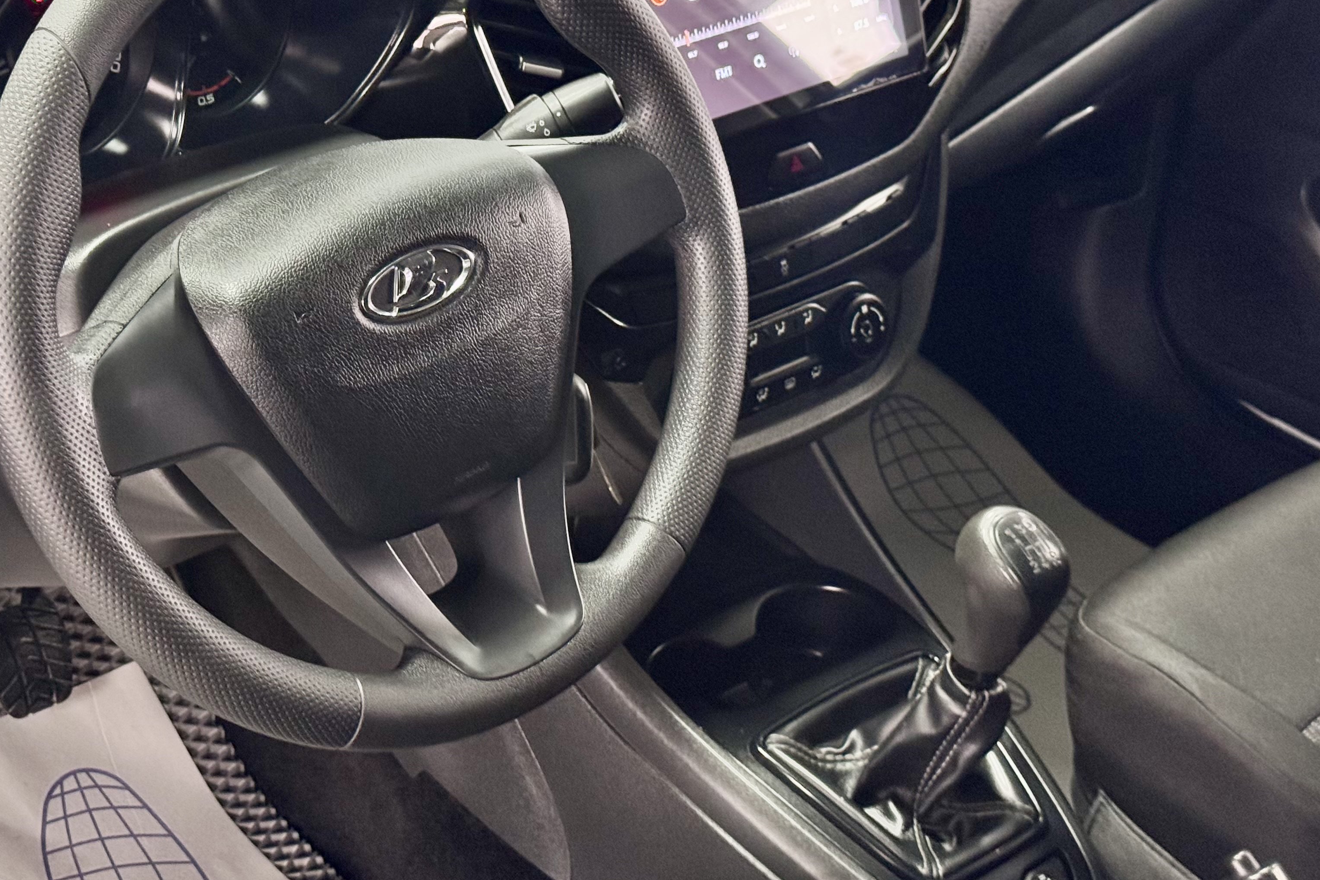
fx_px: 2420
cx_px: 464
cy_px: 306
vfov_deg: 20.5
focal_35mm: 66
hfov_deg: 30.3
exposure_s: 1/25
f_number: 1.78
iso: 400
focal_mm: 6.76
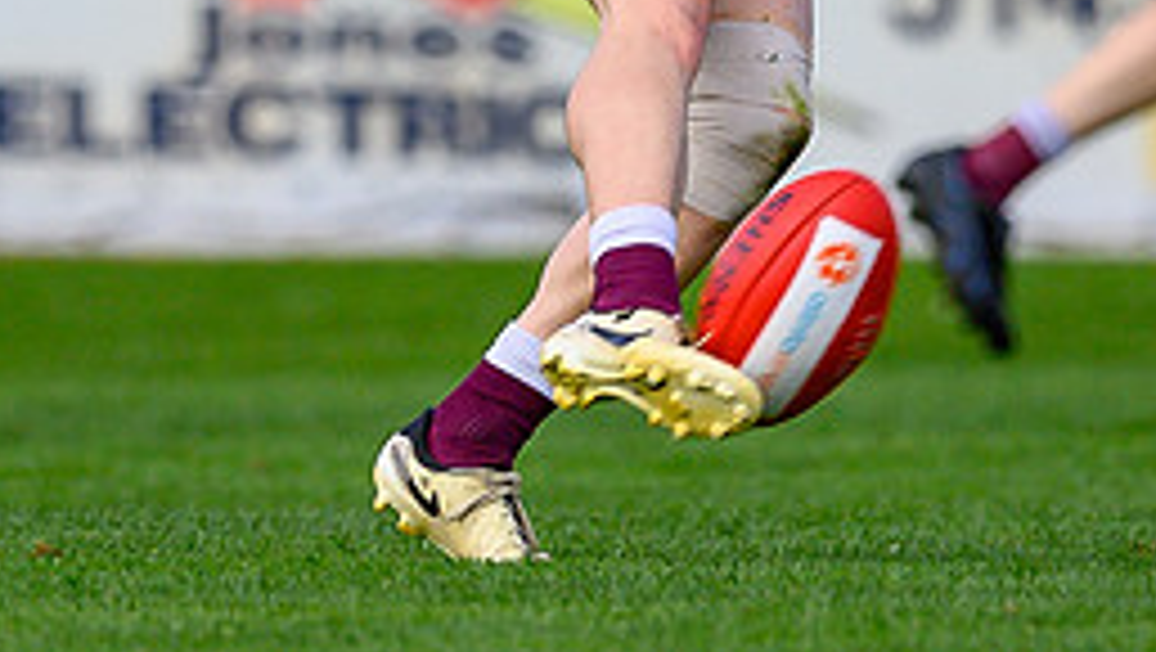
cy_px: 90
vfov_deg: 0.4
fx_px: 85031
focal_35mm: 2772
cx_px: 541
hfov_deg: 0.8
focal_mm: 500
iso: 200
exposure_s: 1/1600
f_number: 4
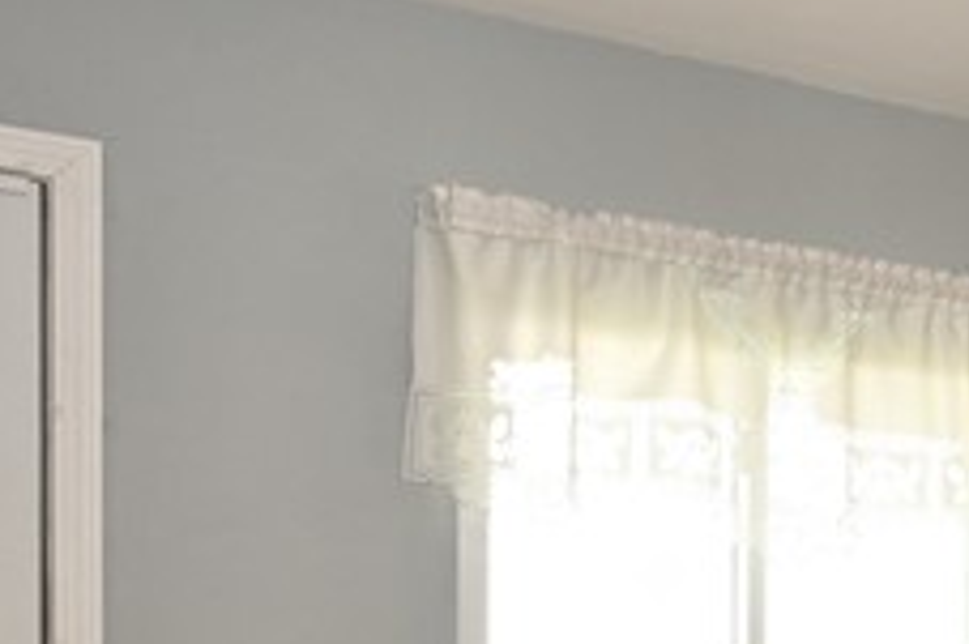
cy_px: 851
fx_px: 2313
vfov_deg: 15.1
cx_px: 1413
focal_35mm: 86
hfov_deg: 20.6
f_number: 4
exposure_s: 1/60
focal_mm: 12
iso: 200
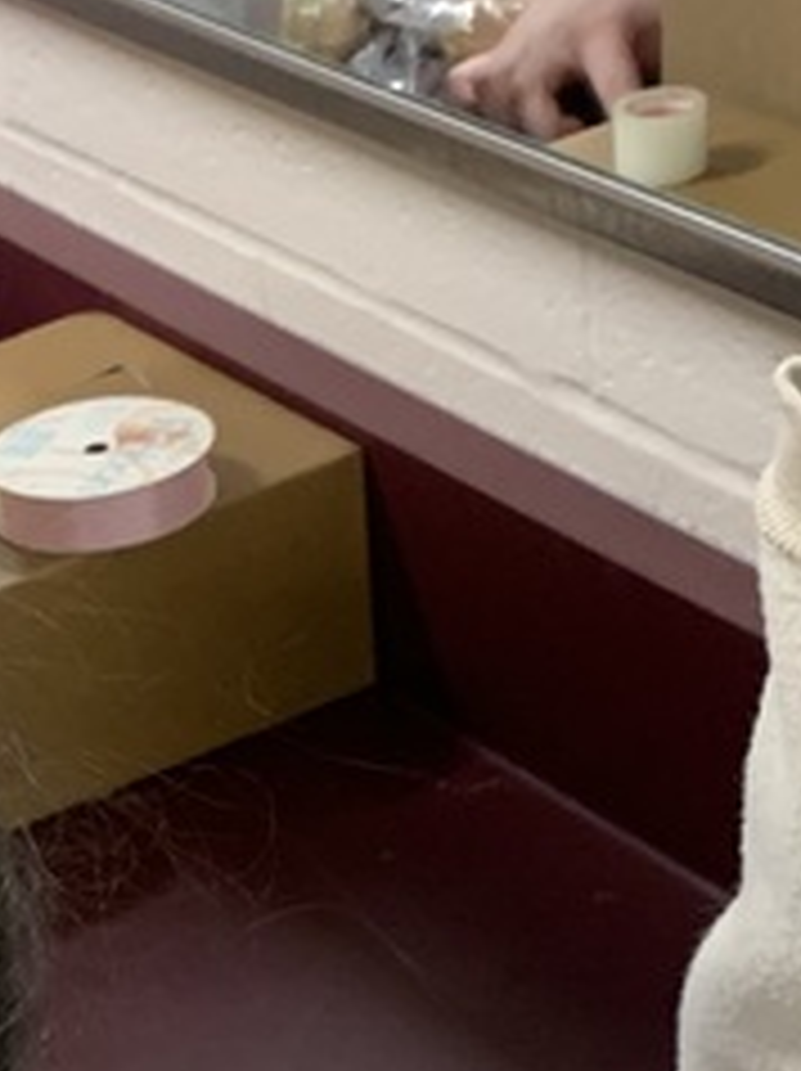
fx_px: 3462
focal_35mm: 112
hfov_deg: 12.8
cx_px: -180
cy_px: 1359
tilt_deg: -37.1
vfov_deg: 16.7
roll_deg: +12.7
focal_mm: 4.25
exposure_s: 1/60
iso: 250
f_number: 1.8
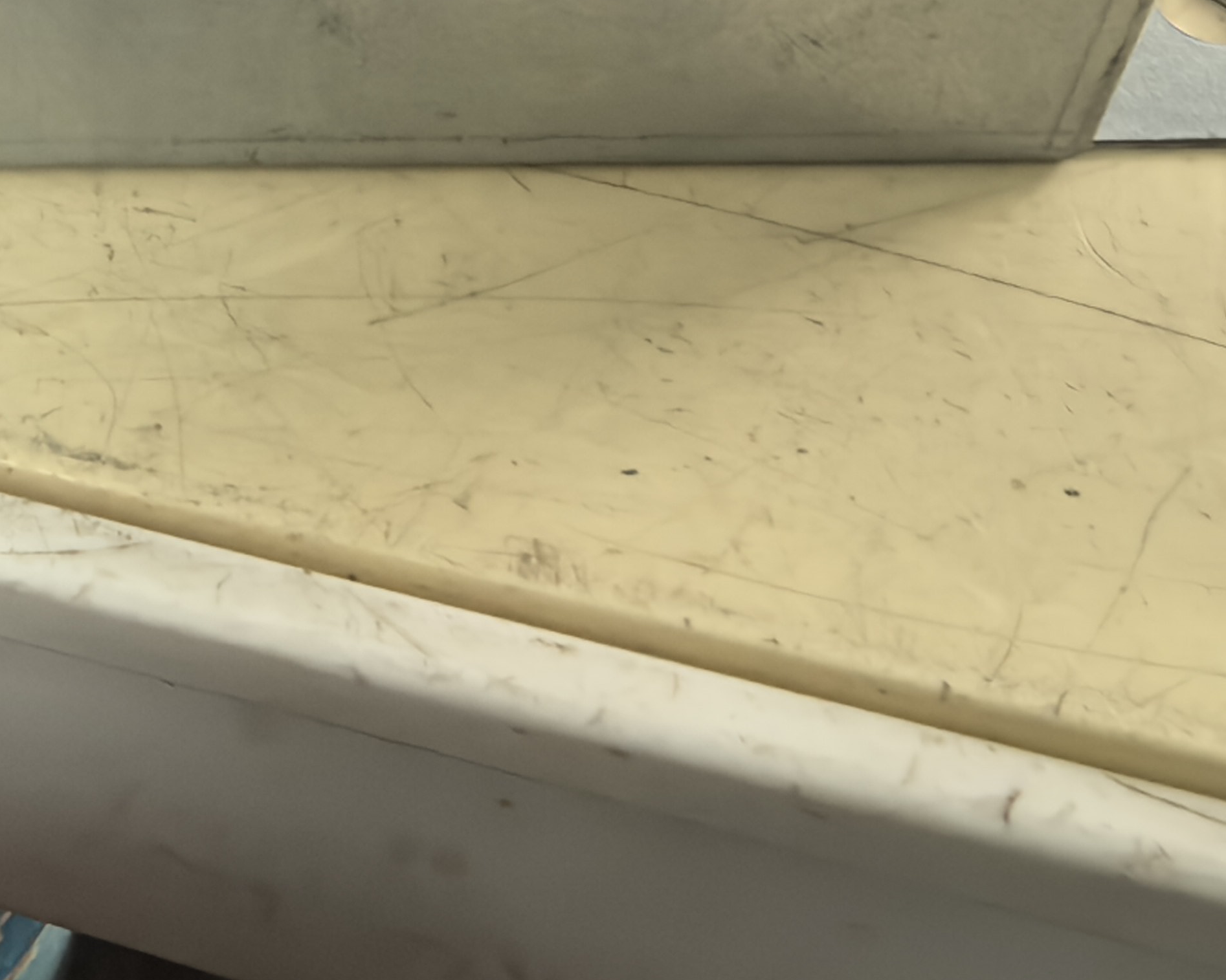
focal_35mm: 57
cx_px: 268
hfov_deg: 32.2
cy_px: 26
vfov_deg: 25.5
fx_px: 2068
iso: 320
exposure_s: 1/50
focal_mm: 1.95
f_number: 2.2
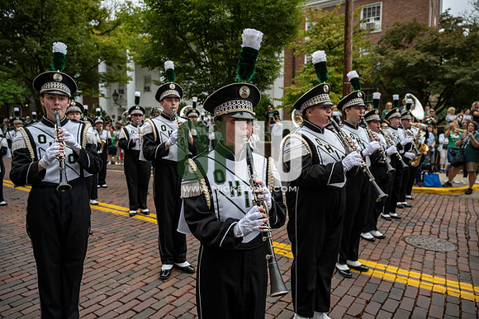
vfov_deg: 53.2
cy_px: 160
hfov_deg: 73.7
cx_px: 240
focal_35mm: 24
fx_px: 319
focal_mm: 24
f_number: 4
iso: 640
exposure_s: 1/1600
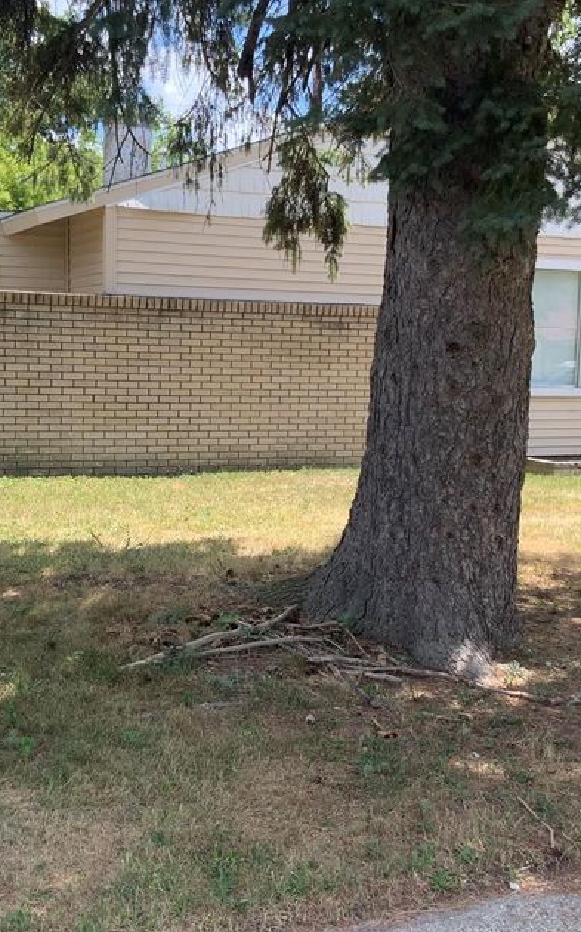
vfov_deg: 40.3
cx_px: 204
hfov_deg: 25.7
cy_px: 512
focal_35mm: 50
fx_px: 1268
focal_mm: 3
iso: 16
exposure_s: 1/478
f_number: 1.8
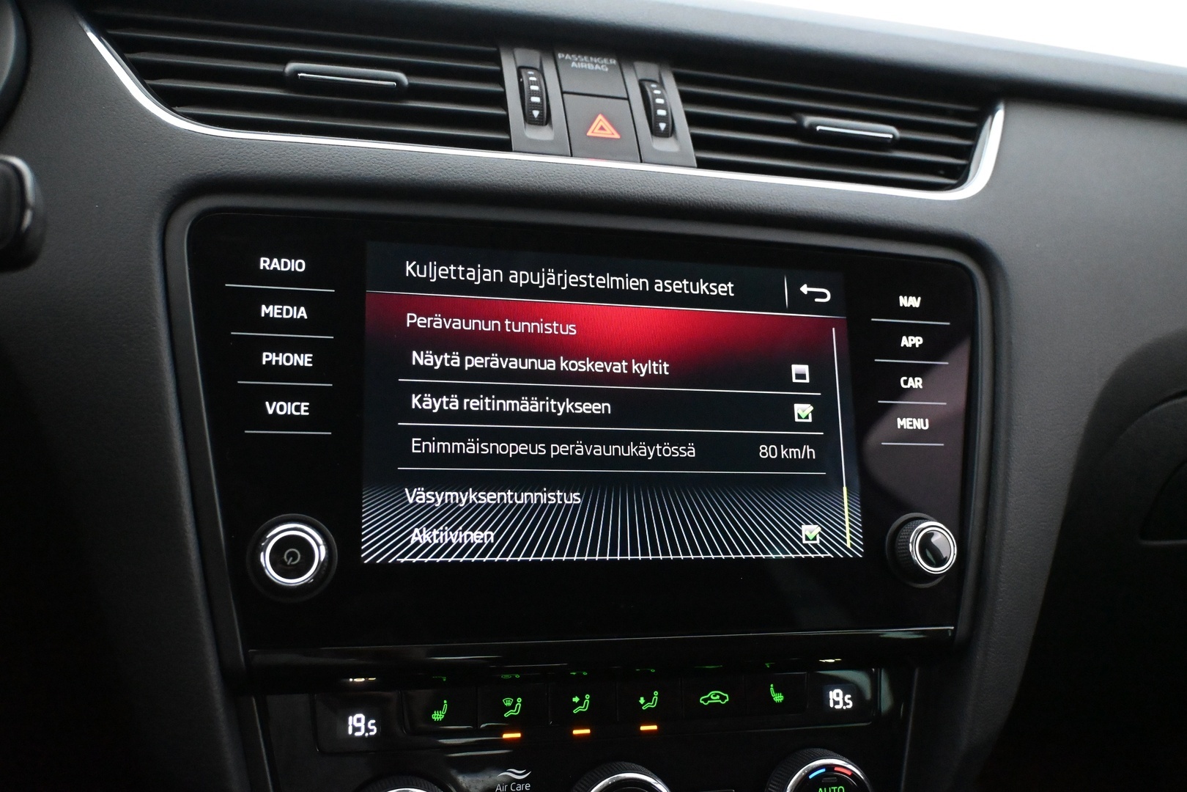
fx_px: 1088
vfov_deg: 40.0
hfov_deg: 57.2
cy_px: 396
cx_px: 594
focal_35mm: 33
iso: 8000
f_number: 4
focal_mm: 22
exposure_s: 1/60
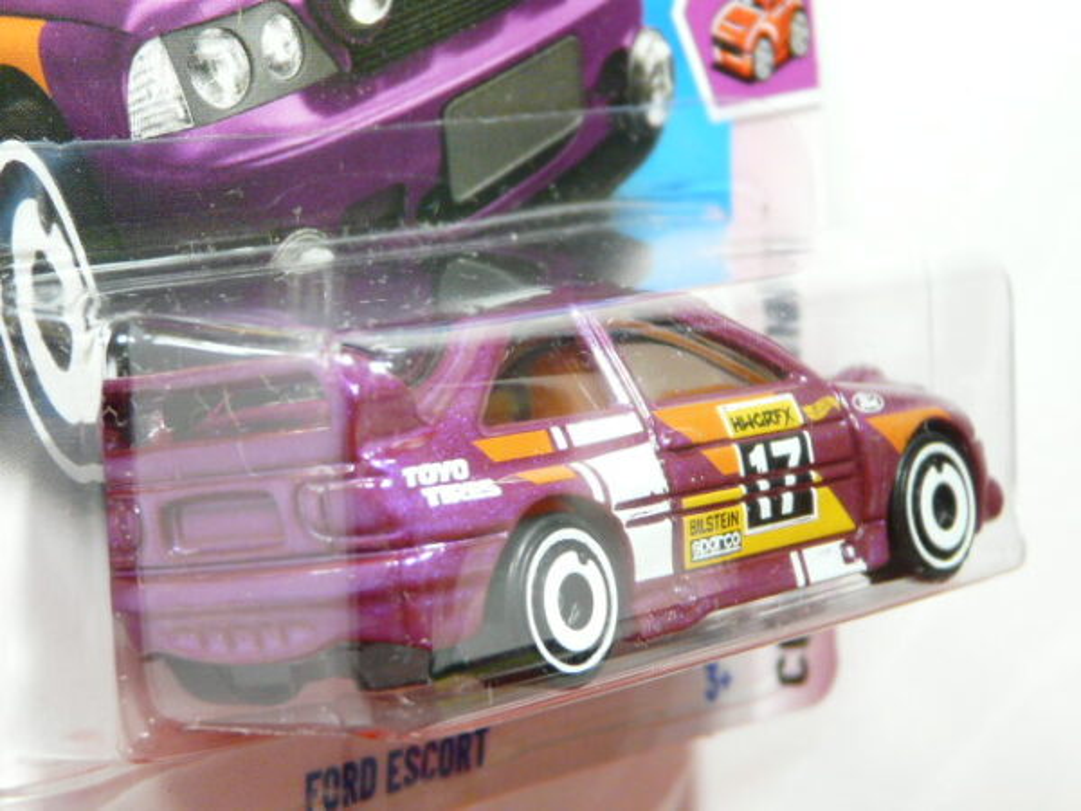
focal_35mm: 107
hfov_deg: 18.4
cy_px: 406
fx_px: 3341
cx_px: 540
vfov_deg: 13.8
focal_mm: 11.1
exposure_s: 1/20
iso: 200
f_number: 3.2
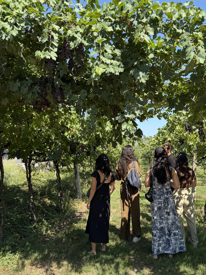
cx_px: 128
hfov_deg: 42.7
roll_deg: -0.3
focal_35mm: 33
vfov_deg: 55.3
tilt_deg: +3.7
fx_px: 262
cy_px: 142
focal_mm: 6.76
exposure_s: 1/1618
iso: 80
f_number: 1.78
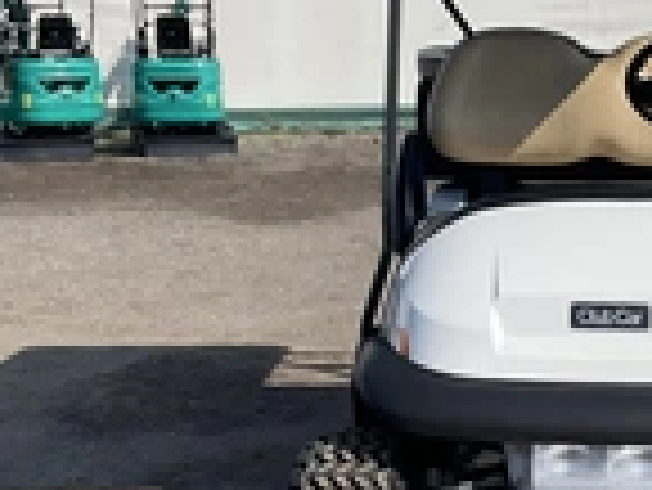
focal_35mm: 80
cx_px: 553
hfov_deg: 23.9
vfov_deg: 18.5
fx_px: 1508
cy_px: 247
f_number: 1.8
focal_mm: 3
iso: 25
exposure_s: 1/3125
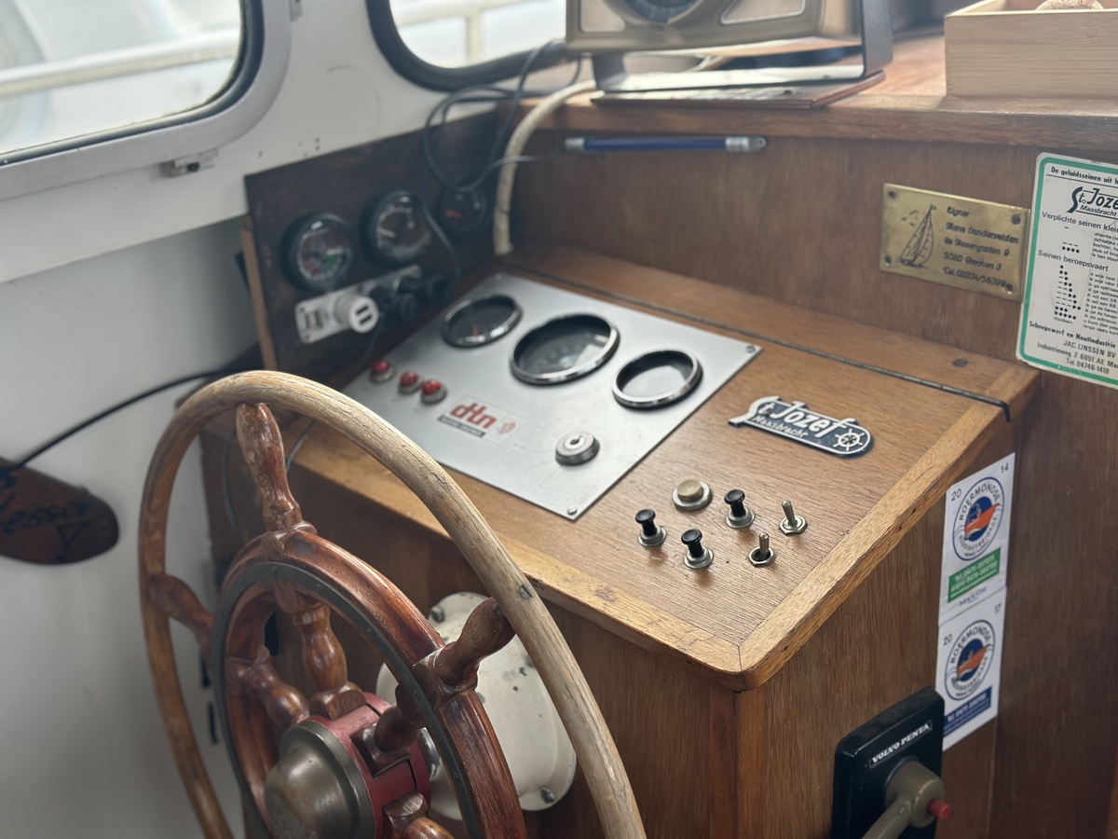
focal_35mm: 48
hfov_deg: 39.7
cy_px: 420
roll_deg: +0.1
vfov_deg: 30.3
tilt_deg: -20.5
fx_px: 1550
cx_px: 559
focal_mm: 6.86
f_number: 1.78
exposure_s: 1/503
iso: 80
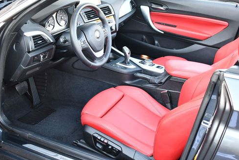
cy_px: 73
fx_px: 312
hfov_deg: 41.8
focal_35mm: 47
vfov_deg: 28.7
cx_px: 129
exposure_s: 1/125
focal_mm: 18
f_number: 3.5
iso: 800
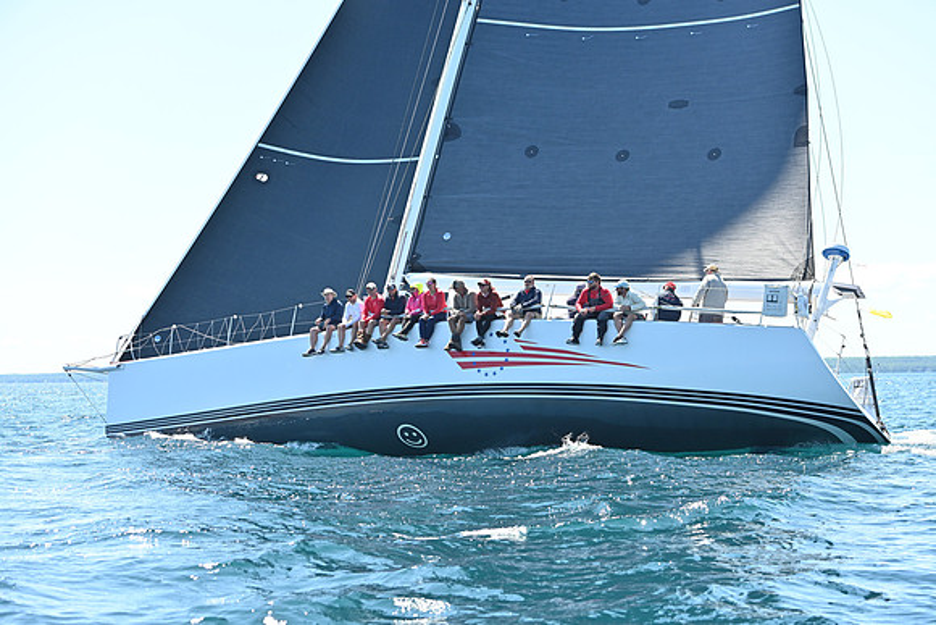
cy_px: 312
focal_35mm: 70
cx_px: 468
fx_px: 1820
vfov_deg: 19.5
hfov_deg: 28.8
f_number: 4.5
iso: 320
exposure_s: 1/1000
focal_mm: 70
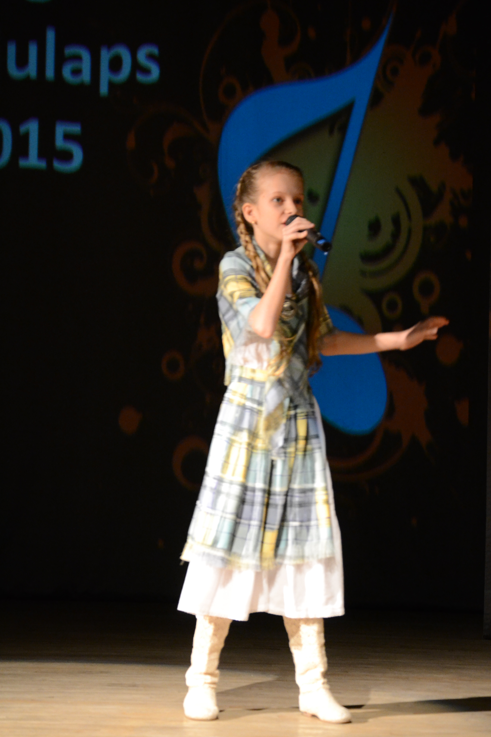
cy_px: 372
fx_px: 3170
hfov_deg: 8.9
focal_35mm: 155
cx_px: 261
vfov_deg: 13.2
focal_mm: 90
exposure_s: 1/50
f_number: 4.5
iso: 1600
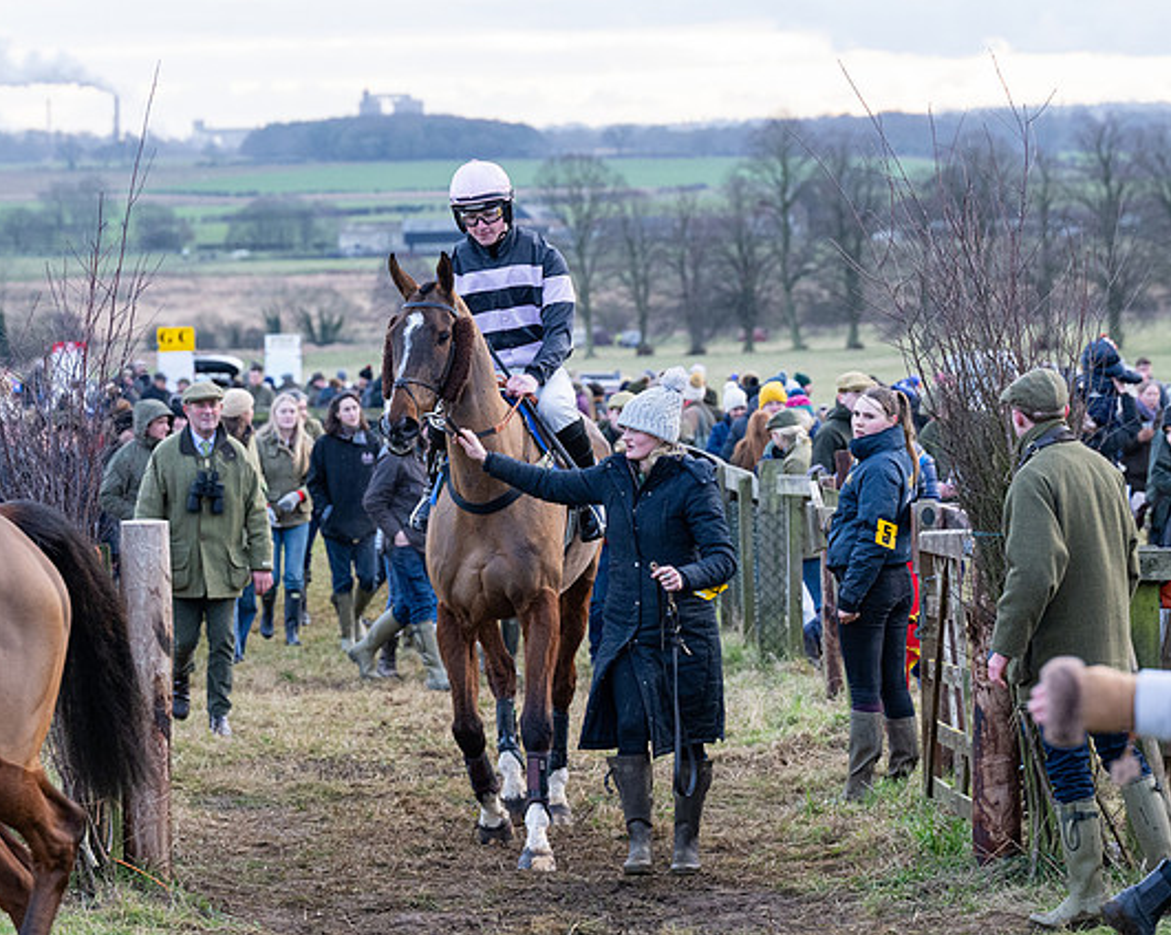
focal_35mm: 159
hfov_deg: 12.1
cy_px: 468
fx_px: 5506
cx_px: 519
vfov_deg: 9.7
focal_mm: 89
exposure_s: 1/400
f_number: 4
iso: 1000
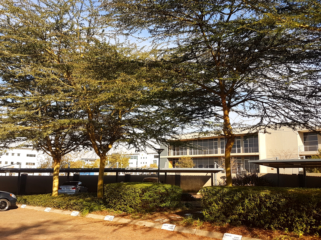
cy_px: 120
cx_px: 160
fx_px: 241
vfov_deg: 53.1
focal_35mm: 26
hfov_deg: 67.3
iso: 40
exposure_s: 1/1208
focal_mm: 4.2
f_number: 1.7
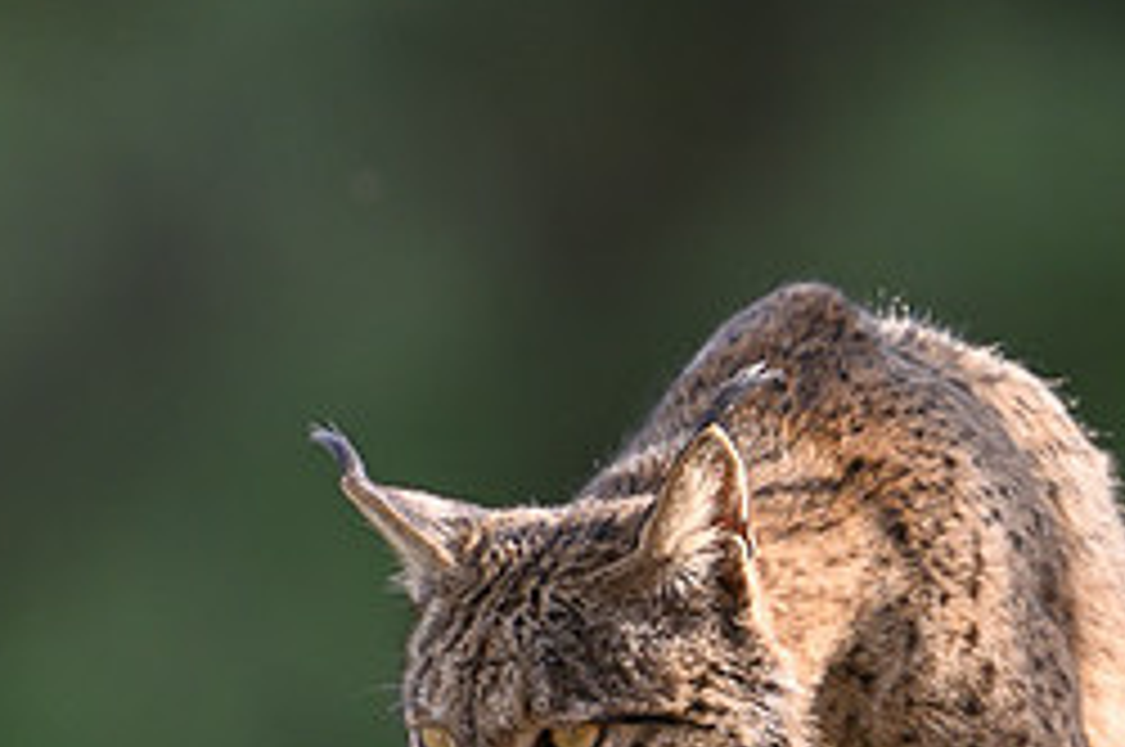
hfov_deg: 1.2
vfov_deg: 0.8
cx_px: 539
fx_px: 52275
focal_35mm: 1675
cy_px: 834
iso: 560
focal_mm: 560
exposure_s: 1/2000
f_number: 4
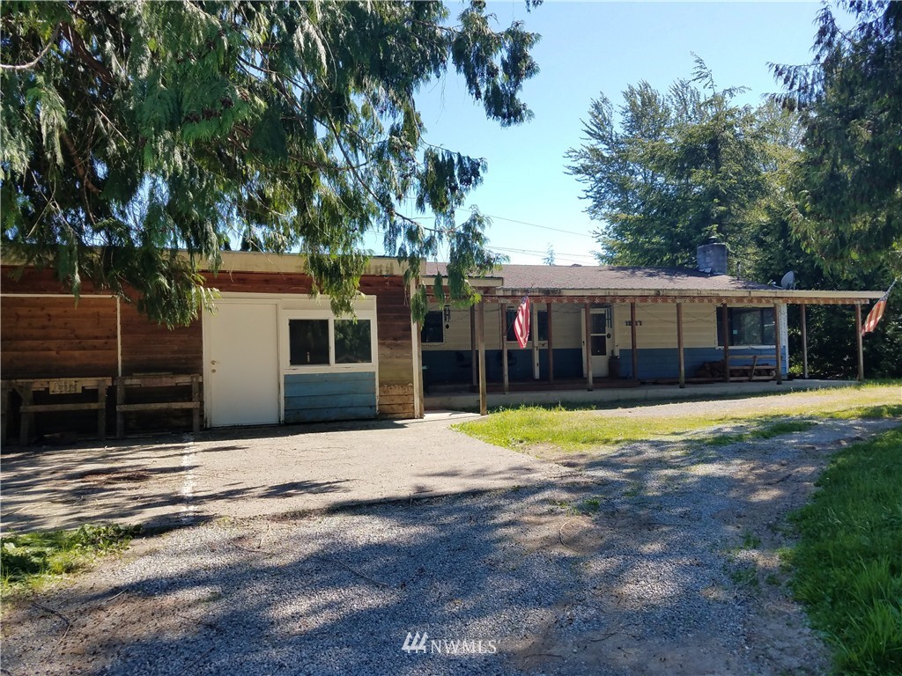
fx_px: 677
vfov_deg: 53.1
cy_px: 338
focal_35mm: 26
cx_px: 451
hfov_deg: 67.3
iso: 40
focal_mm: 4.2
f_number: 1.7
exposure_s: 1/1084
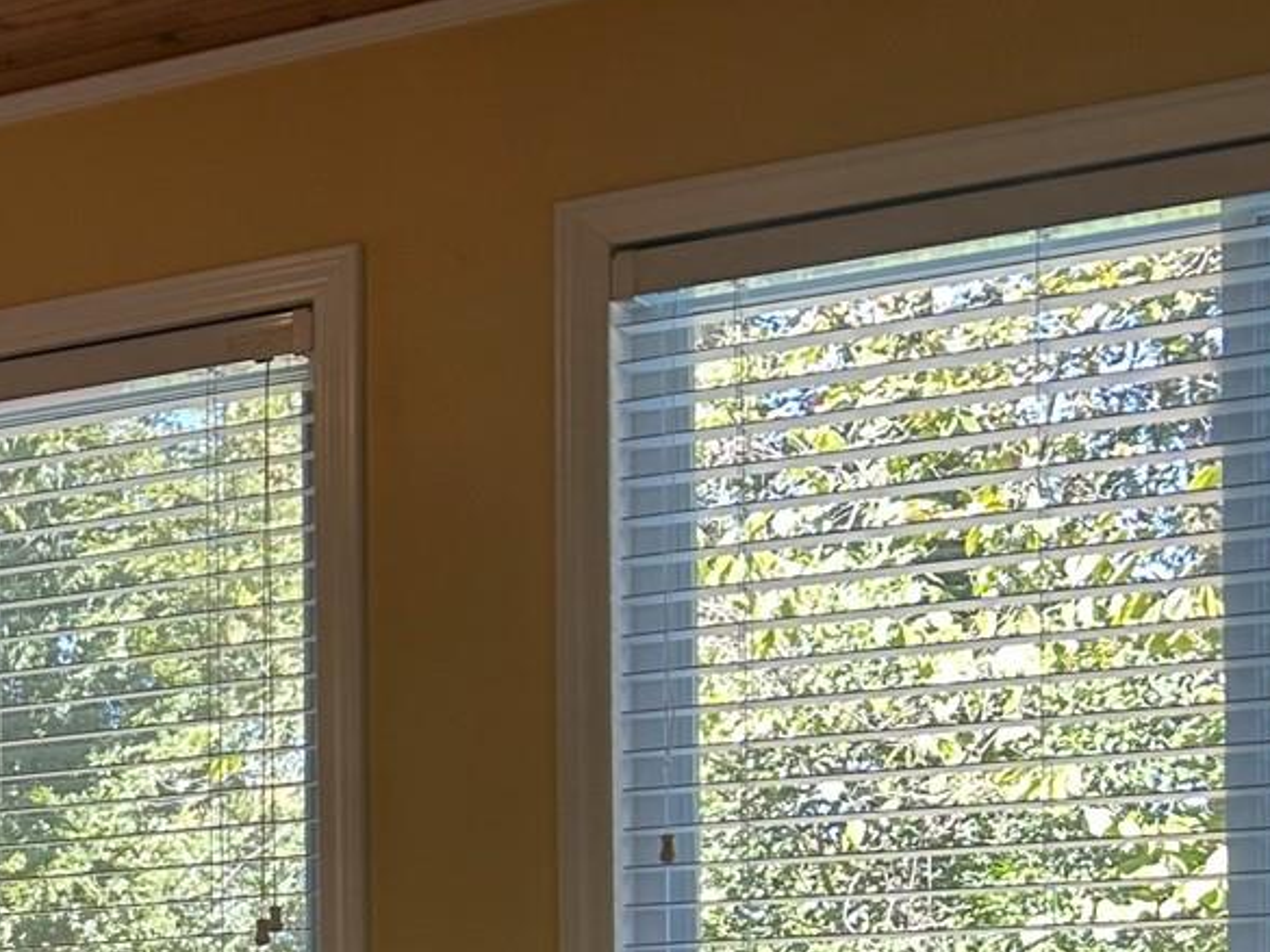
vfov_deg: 15.6
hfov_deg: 19.0
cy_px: 1162
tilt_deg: +0.4
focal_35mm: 91
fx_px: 3339
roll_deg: +0.7
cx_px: -610
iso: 40
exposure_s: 1/120
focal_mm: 5.7
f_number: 1.5
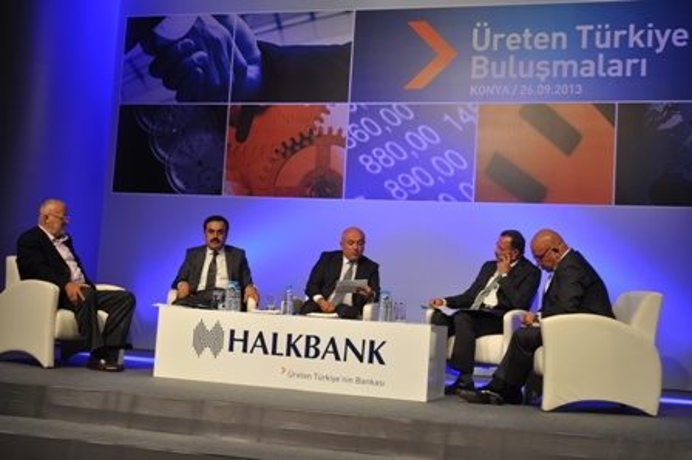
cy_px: 230
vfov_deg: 28.0
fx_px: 922
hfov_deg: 41.1
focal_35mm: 48
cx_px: 346
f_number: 4.8
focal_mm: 32
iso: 560
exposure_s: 1/60
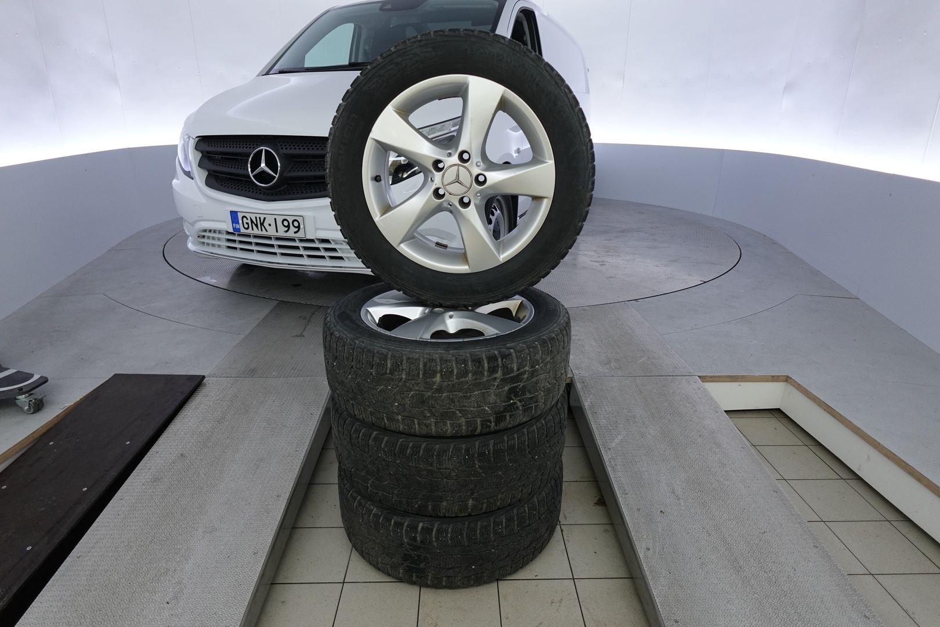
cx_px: 470
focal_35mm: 20
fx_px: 522
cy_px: 314
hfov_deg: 84.0
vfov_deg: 61.9
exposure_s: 1/80
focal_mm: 7.6
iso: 320
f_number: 2
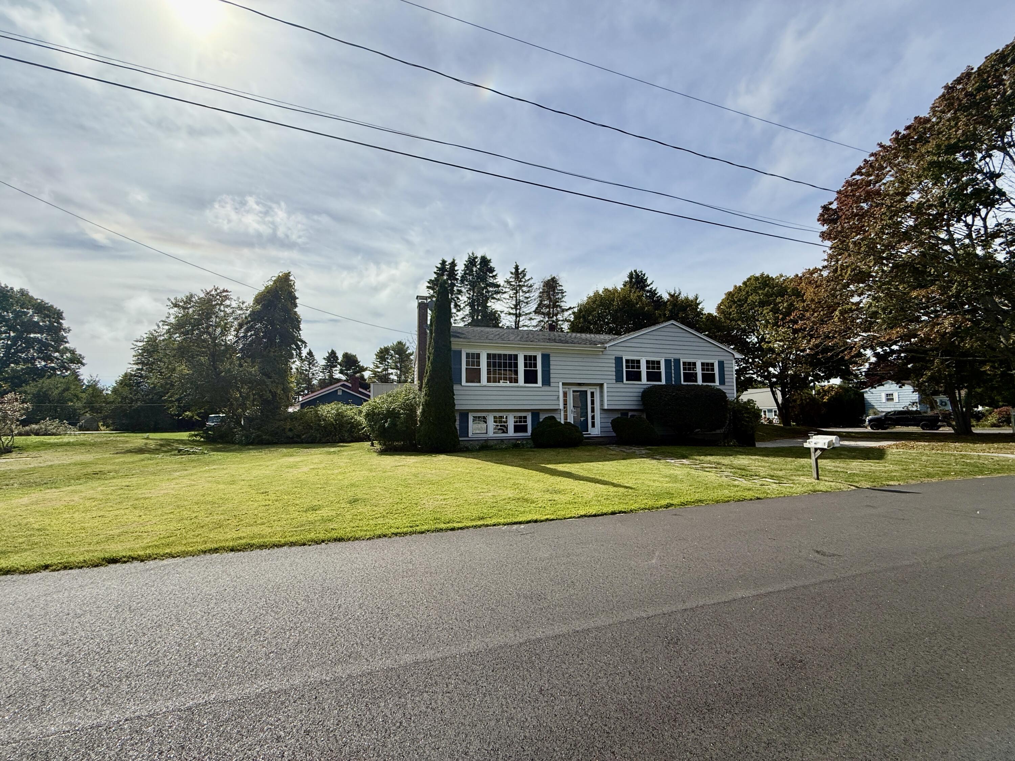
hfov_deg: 102.1
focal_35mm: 14
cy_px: 380
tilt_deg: +4.2
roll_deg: +0.3
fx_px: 411
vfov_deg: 85.7
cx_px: 508
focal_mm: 2.22
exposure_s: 1/3663
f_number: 2.2
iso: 50
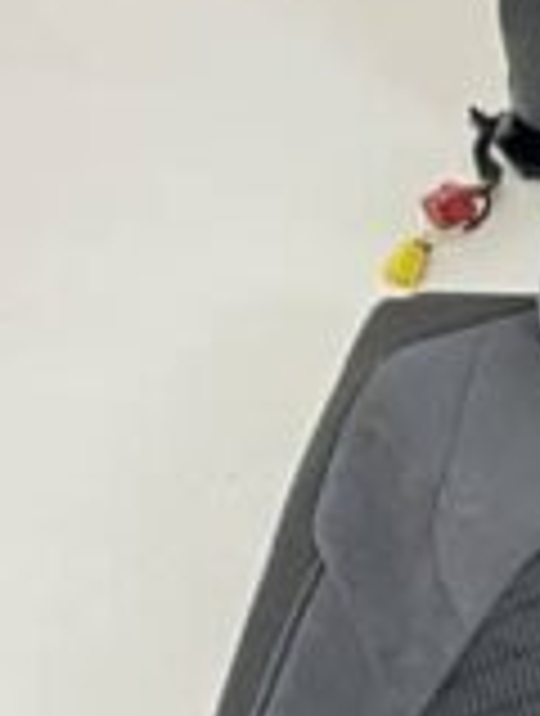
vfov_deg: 11.8
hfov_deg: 8.1
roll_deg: +0.2
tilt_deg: -40.3
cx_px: 1364
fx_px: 3460
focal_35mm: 167
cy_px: 365
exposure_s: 1/50
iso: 80
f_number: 1.8
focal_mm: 4.25
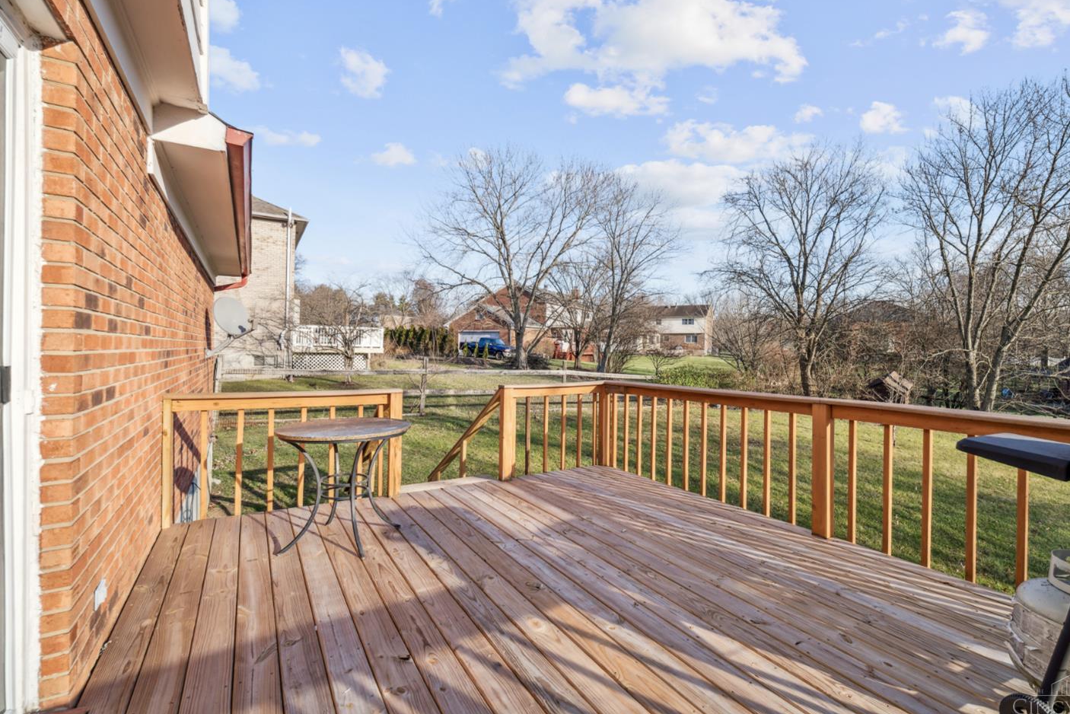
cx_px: 559
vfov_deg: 73.8
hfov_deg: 96.7
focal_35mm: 16
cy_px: 352
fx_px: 476
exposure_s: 1/100
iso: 100
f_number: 9
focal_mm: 15
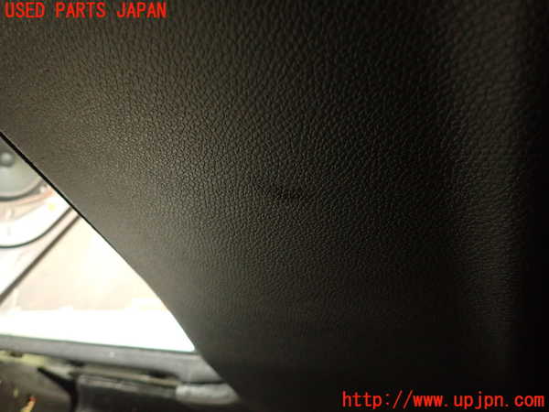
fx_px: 396
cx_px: 274
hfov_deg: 69.4
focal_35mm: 25
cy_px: 206
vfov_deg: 54.9
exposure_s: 1/30
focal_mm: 4.5
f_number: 2
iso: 800
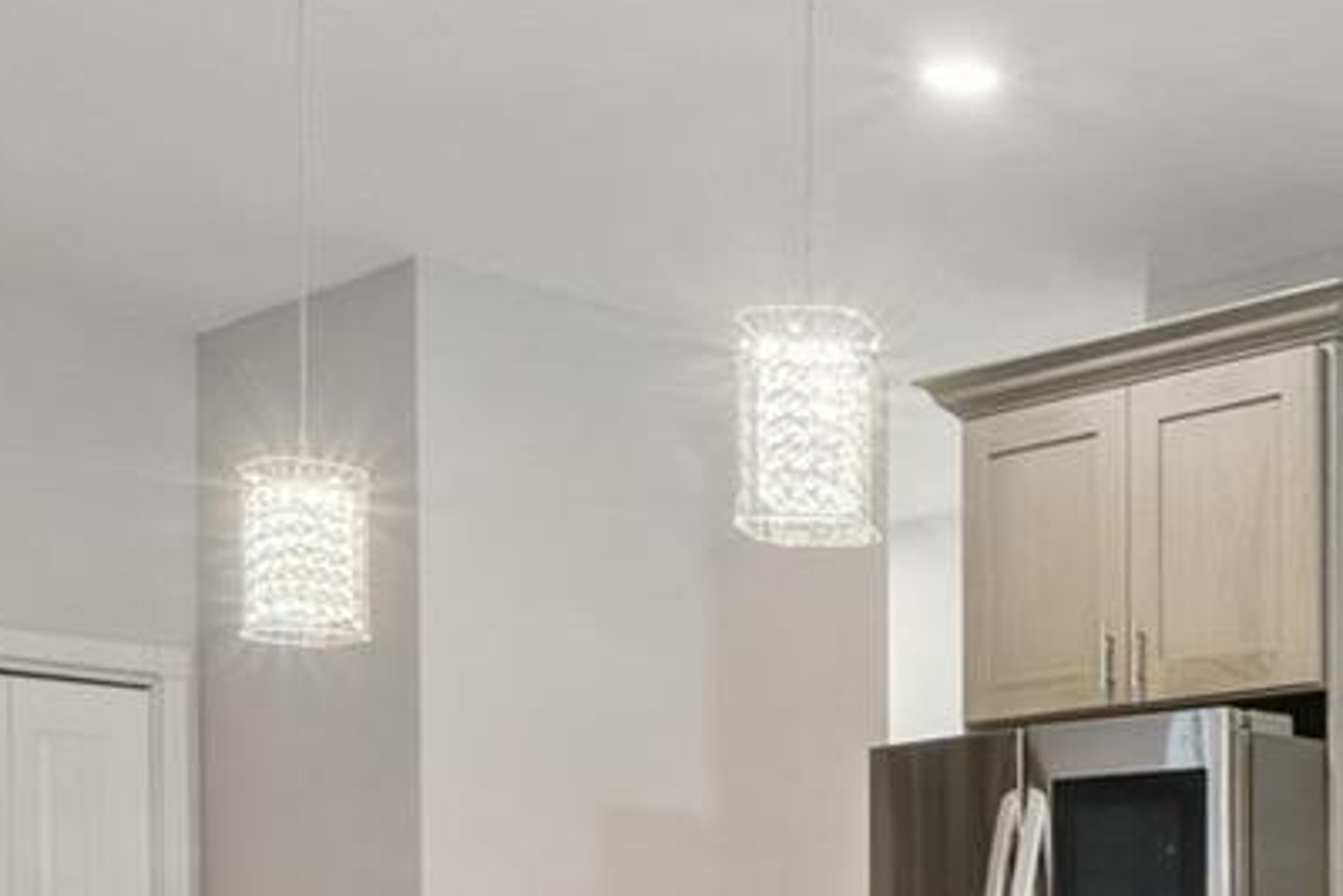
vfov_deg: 21.7
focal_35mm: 60
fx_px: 2239
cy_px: 940
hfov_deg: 30.2
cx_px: 1454
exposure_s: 1/1.67
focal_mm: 10
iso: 200
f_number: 13
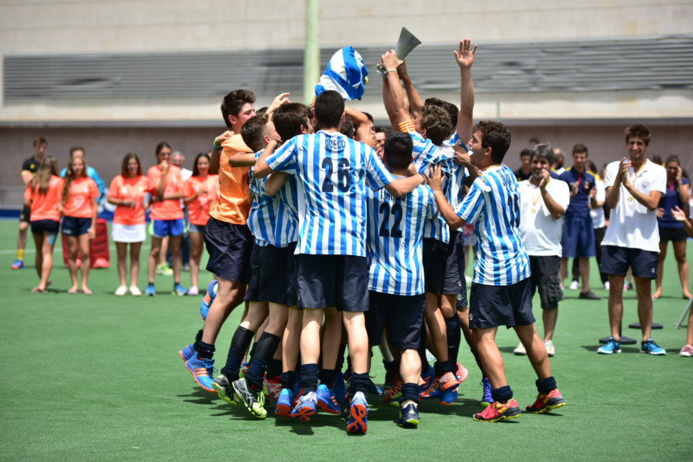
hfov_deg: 19.5
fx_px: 2021
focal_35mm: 105
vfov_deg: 13.0
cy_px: 231
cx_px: 346
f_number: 2.8
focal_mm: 105
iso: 180
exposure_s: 1/4000
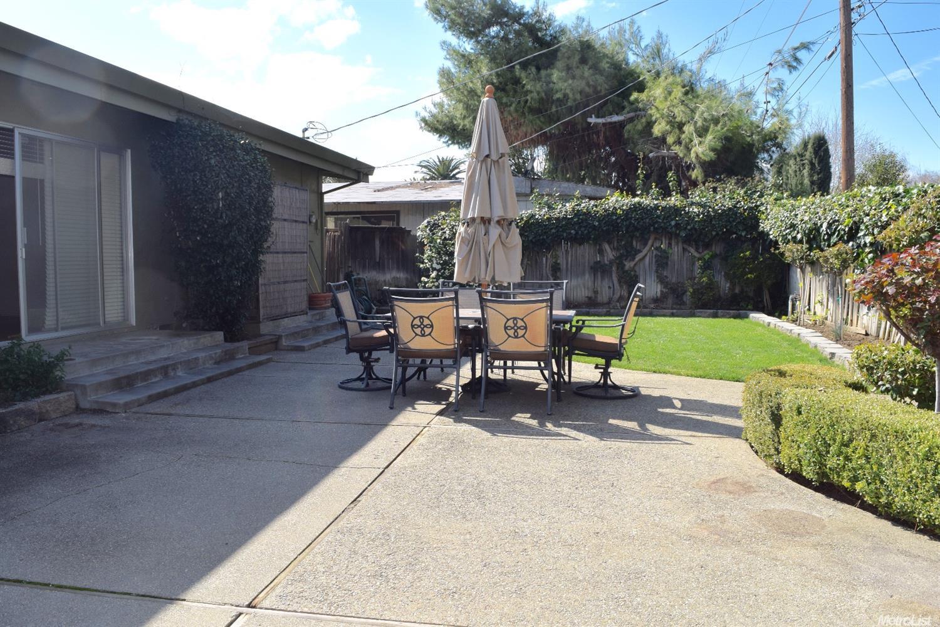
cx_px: 470
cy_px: 314
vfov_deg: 47.9
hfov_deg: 67.4
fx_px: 705
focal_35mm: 27
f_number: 10
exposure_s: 1/200
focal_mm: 18
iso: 100
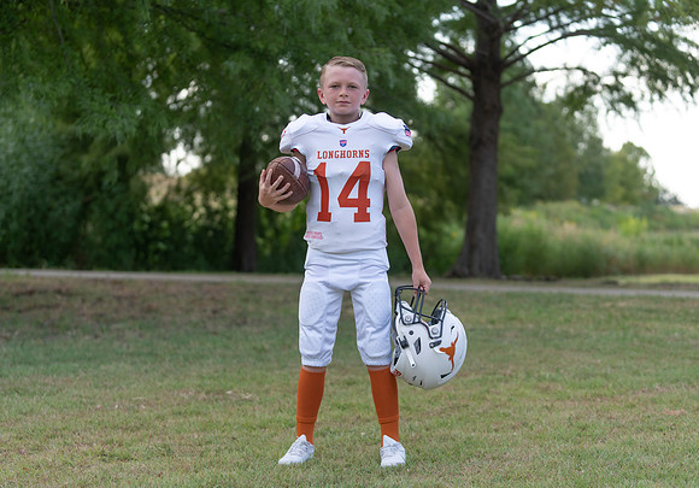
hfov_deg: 26.4
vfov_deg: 18.6
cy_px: 232
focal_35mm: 76
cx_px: 349
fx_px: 1491
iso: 100
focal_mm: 70
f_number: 2.8
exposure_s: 1/400
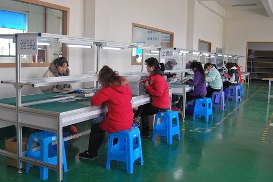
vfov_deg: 34.3
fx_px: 296
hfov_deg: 49.5
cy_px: 91
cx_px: 136
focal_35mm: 39
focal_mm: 26
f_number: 4
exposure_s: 1/50
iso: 200
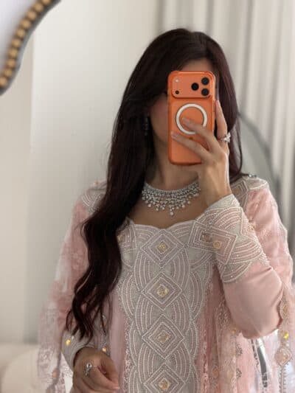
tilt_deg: -9.5
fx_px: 1136
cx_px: 148
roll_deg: -1.9
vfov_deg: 19.6
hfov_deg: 14.8
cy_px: 196
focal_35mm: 100
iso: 125
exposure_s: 1/121
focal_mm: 16.89
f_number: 2.8
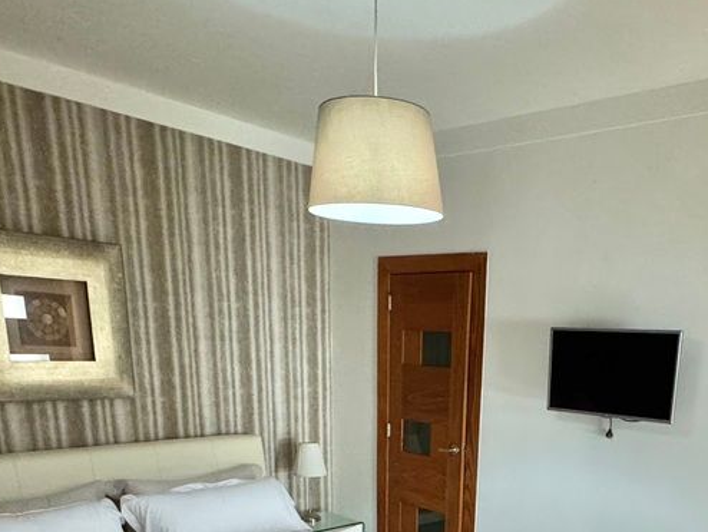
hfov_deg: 52.9
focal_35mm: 34
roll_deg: -3.2
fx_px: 696
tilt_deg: -18.0
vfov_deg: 36.5
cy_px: 559
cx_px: 470
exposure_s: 1/60
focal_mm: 2.22
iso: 640
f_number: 2.2
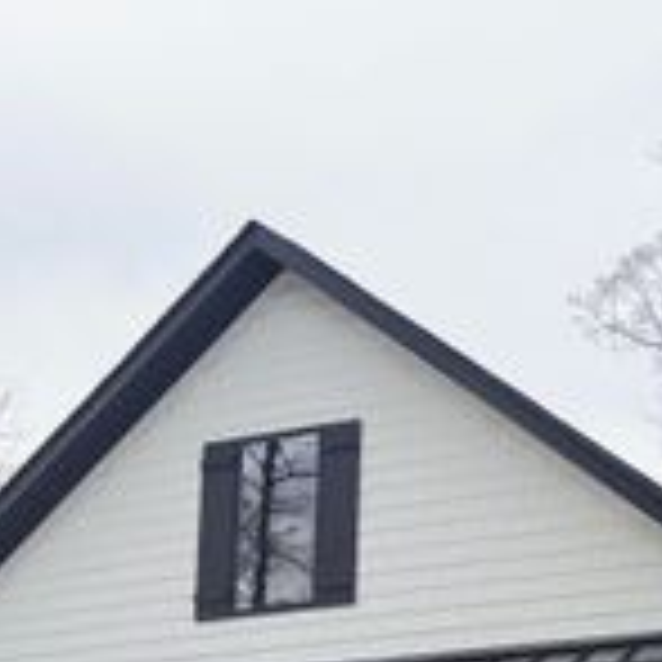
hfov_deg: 21.4
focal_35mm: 72
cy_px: 799
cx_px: 892
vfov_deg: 22.1
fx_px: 1558
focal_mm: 6.86
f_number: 1.78
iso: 100
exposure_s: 1/1821
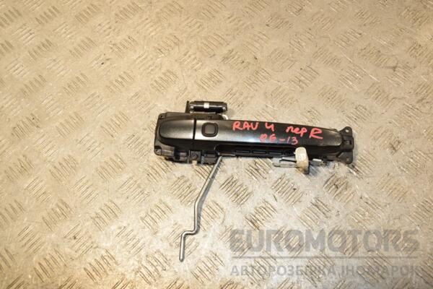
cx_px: 216
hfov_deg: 57.2
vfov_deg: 40.0
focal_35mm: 33
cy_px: 144
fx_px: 397
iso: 800
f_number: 7.1
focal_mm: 22
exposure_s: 1/200
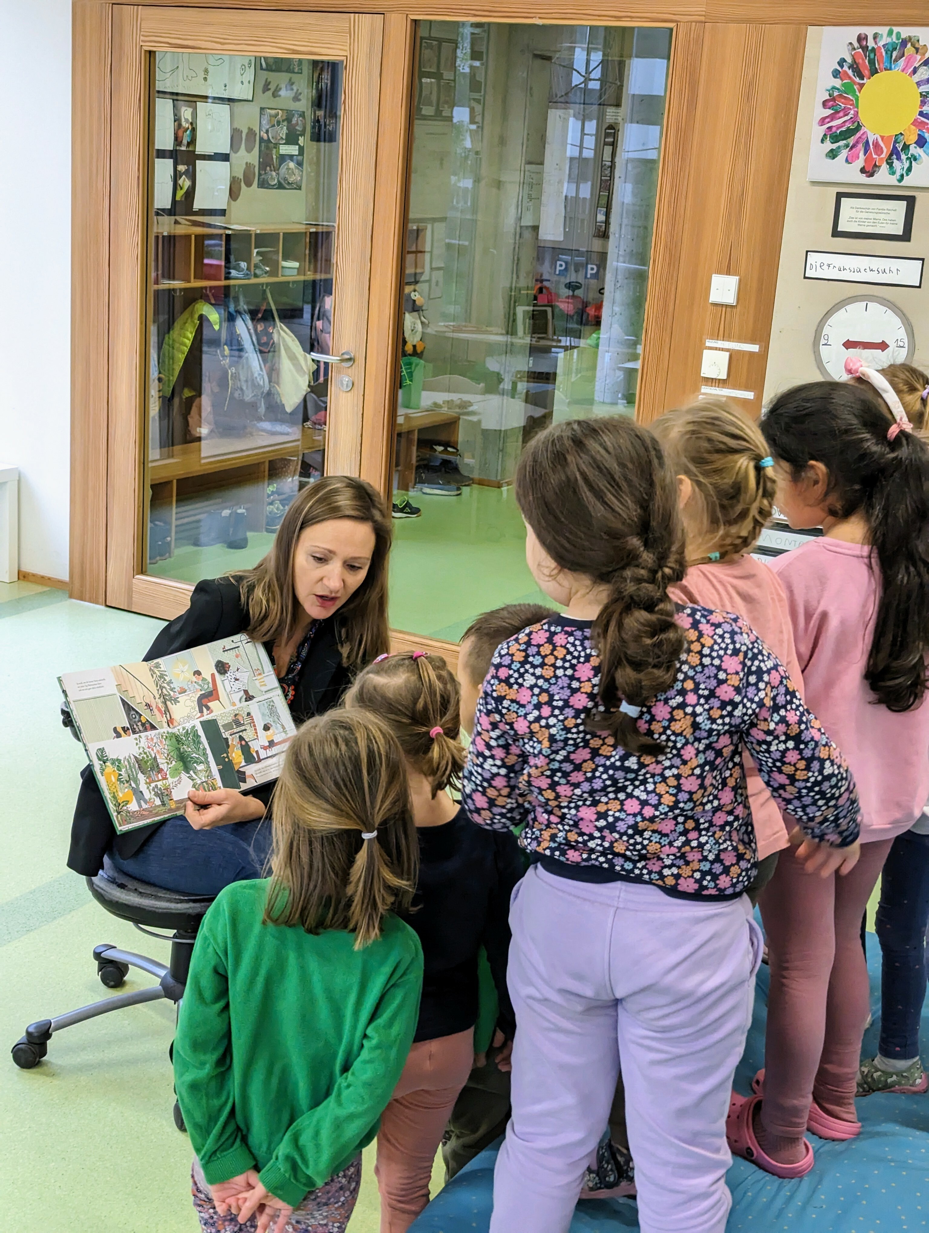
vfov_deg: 39.6
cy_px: 616
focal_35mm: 48
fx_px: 1713
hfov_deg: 30.3
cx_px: 464
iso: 318
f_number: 1.85
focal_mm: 6.81
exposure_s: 1/99.9
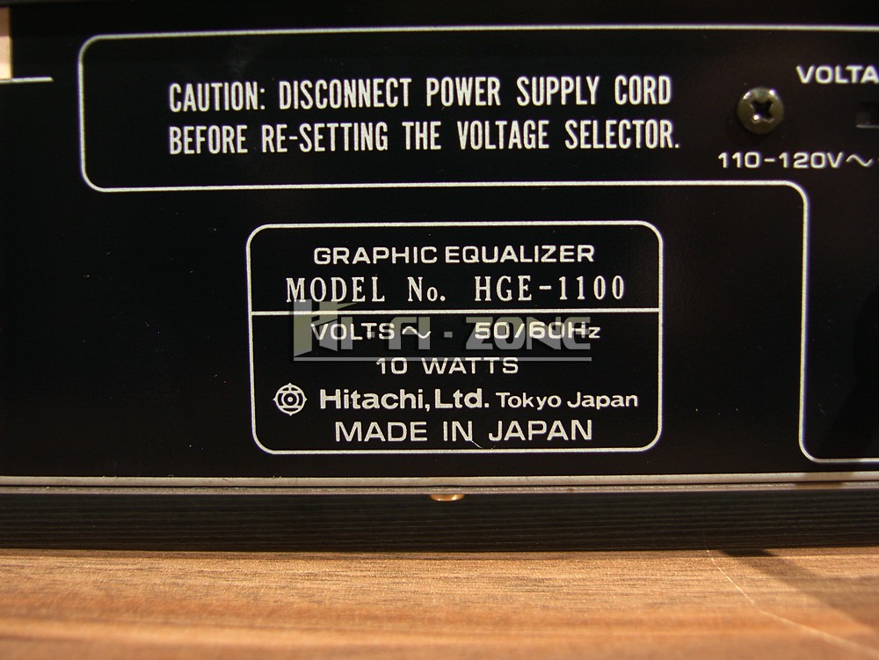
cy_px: 330
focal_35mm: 50
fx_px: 1270
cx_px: 440
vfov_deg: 29.1
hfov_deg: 38.2
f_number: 2.8
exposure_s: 1/50
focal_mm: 12.9
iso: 50
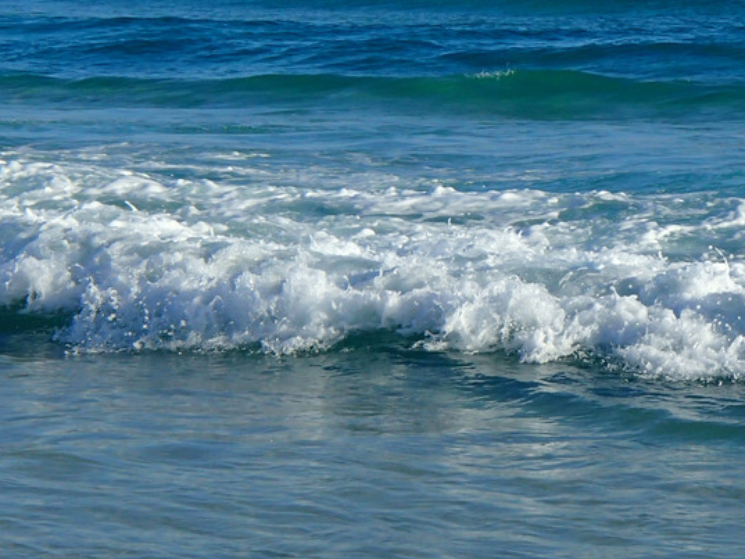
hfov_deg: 12.6
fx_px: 3337
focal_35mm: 155
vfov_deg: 9.5
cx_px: 693
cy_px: 90
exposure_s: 1/500
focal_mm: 14
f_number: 5.9
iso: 100
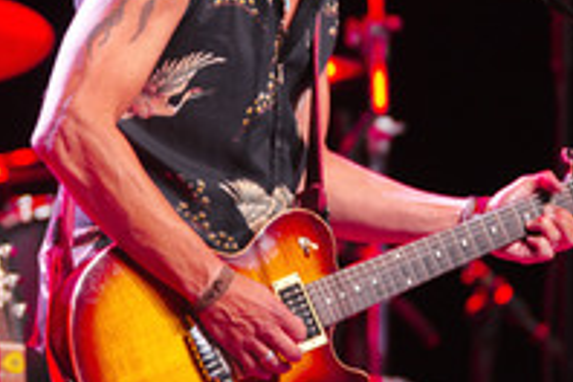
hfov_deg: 3.6
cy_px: -26
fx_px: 9056
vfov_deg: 2.4
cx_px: 340
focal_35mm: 569
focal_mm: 250
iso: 1600
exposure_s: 1/100
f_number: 2.8
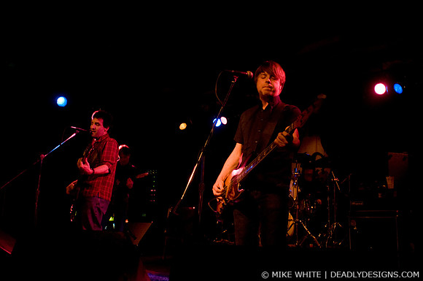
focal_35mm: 30
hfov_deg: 62.0
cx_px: 212
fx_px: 352
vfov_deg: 43.5
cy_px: 140
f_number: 2.8
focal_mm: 20
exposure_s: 1/40
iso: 1000
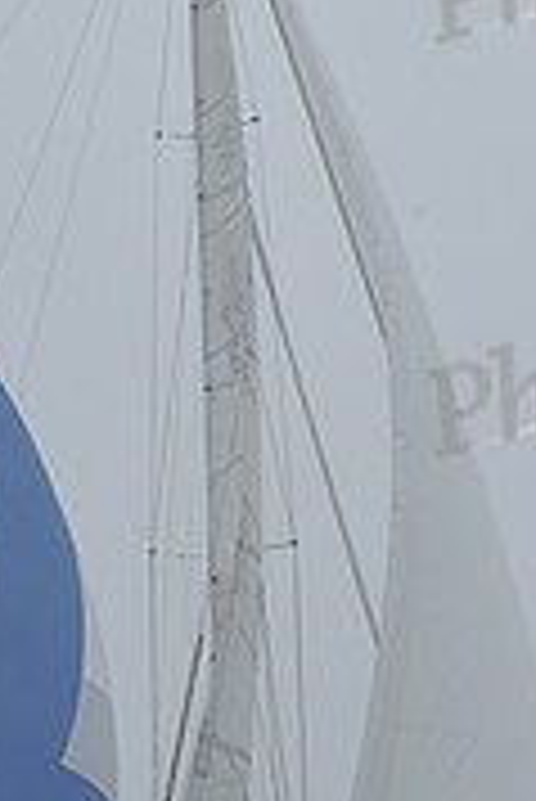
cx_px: 196
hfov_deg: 6.0
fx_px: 5082
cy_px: 639
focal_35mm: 228
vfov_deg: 9.0
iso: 250
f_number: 11
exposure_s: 1/800
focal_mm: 70
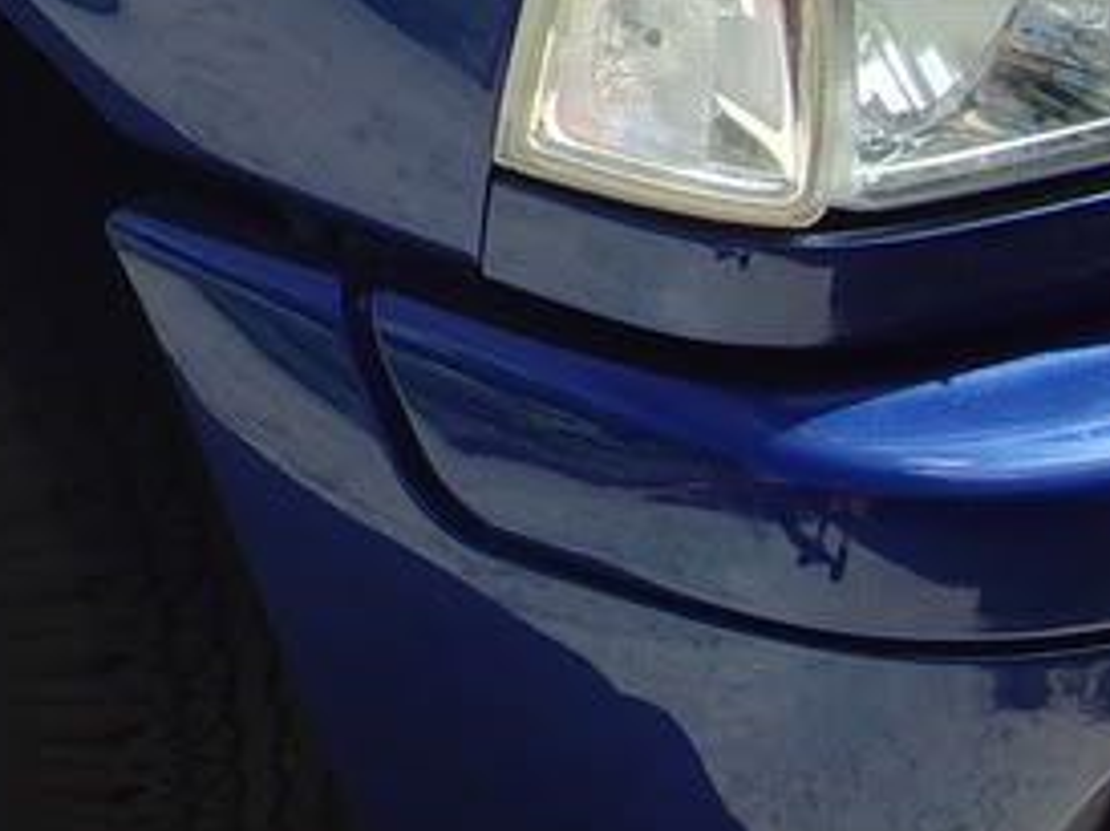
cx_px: -705
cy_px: -495
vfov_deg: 9.8
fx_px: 4678
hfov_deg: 12.6
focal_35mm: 146
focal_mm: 6.6
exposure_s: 1/350
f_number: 3.5
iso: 80
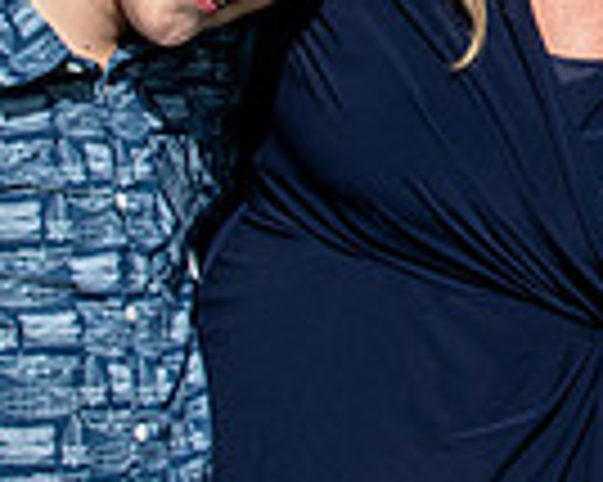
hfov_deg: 6.5
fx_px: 5225
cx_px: 855
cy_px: -214
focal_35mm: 293
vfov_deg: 5.2
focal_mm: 48
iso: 200
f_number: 10
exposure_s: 1/400
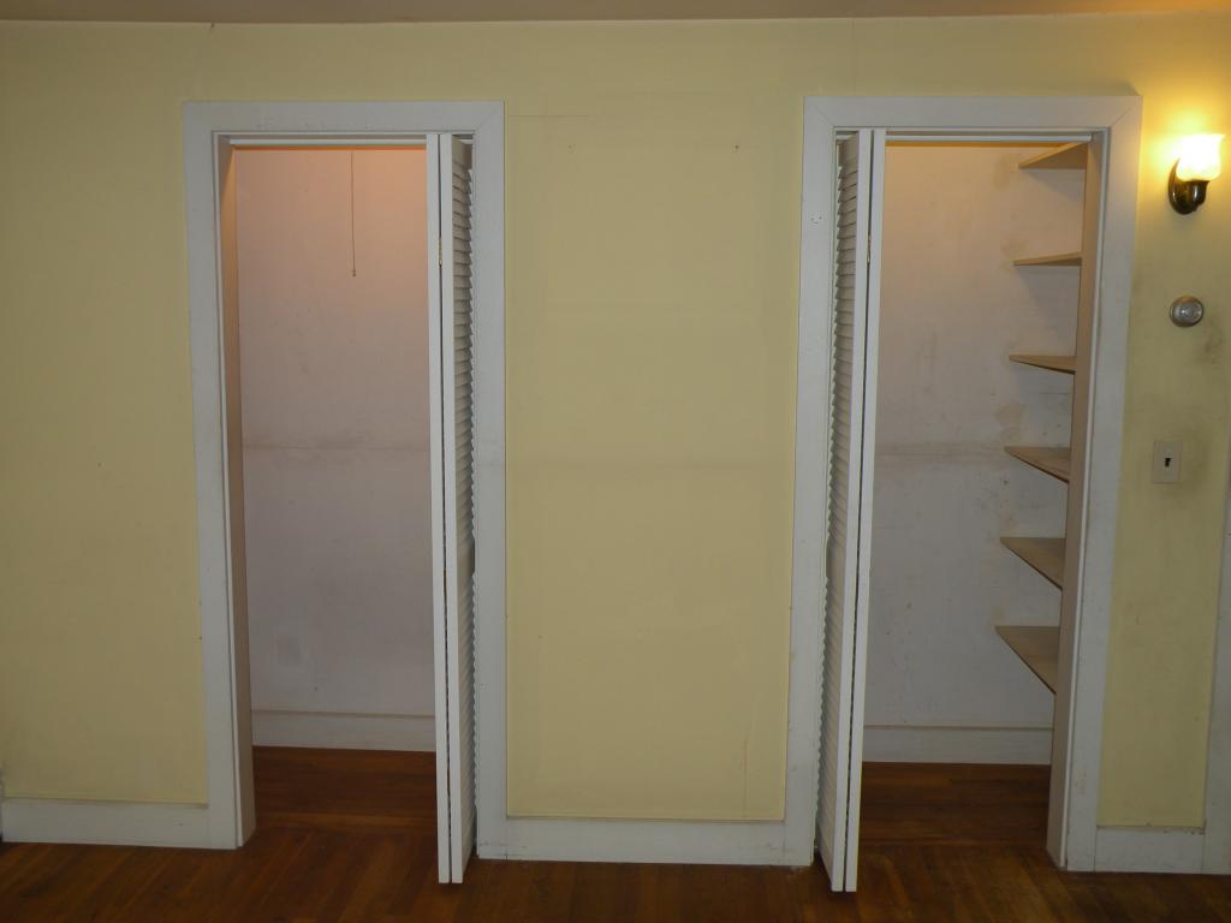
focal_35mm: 33
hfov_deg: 55.4
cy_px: 462
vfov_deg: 42.9
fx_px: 1174
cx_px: 616
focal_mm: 5.8
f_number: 3.2
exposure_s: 1/60.2
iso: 64
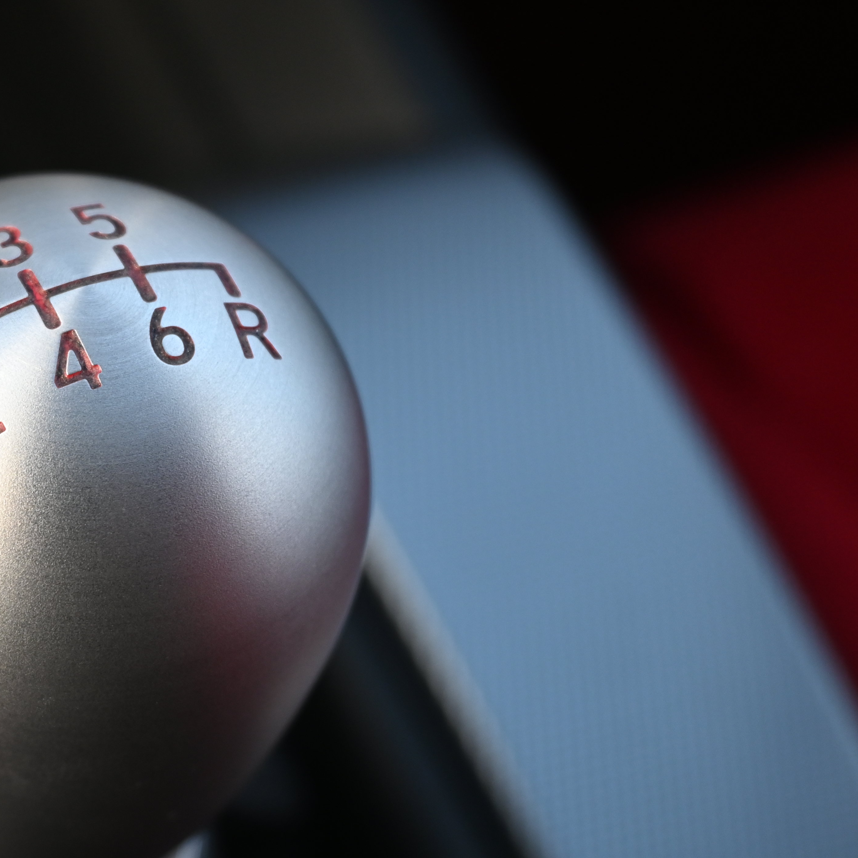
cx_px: 12
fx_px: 2307
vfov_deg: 21.1
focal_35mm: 82
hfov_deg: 20.4
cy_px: 414
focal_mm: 32.5
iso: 400
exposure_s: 1/200
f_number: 5
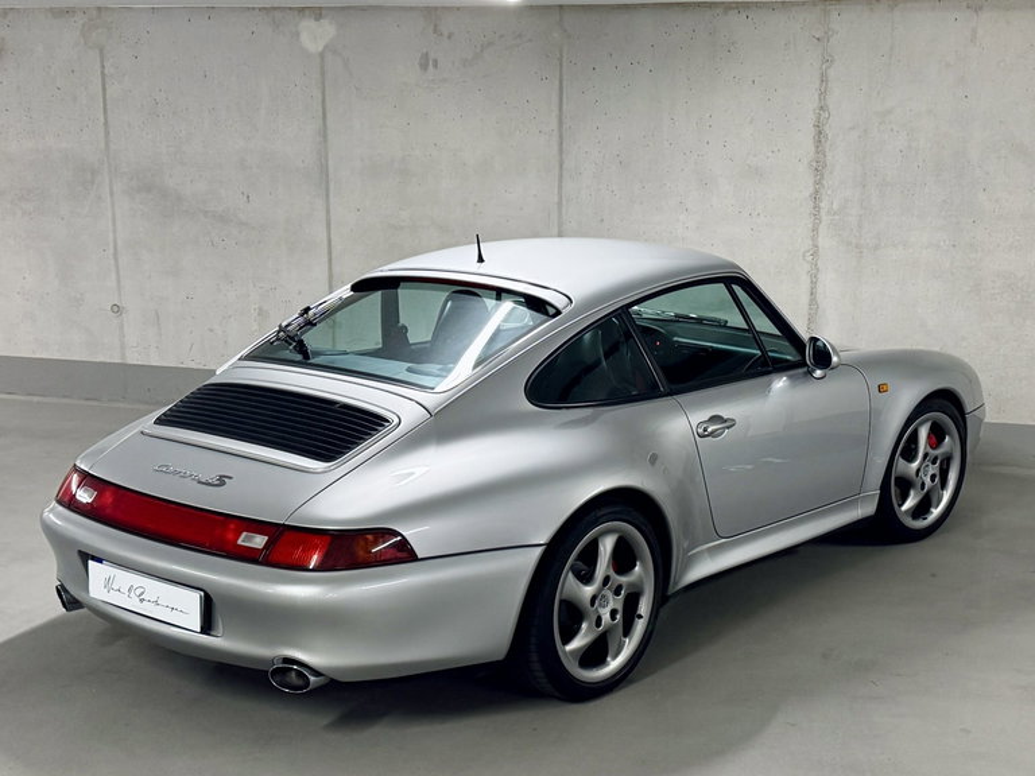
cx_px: 518
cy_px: 388
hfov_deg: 71.6
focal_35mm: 24
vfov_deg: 56.8
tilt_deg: -13.4
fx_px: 718
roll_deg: -0.3
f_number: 1.78
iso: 250
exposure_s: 1/100
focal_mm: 6.76
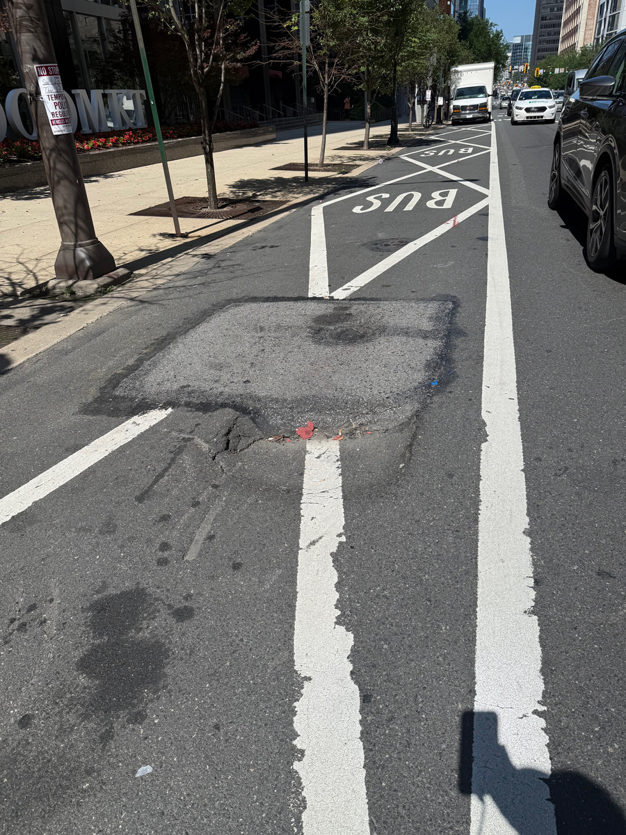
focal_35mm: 24
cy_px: 418
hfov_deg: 56.8
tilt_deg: -27.7
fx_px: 579
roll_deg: +3.8
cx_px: 313
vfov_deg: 71.6
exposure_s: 1/5714
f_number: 1.78
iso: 80
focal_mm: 6.76
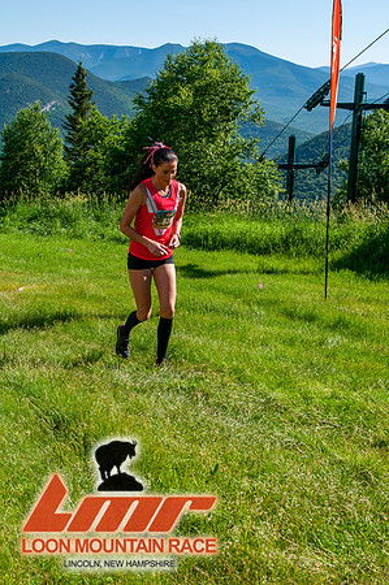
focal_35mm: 51
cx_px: 194
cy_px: 292
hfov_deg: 26.4
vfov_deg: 38.9
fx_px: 828
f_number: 8
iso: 200
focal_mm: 34
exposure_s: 1/400
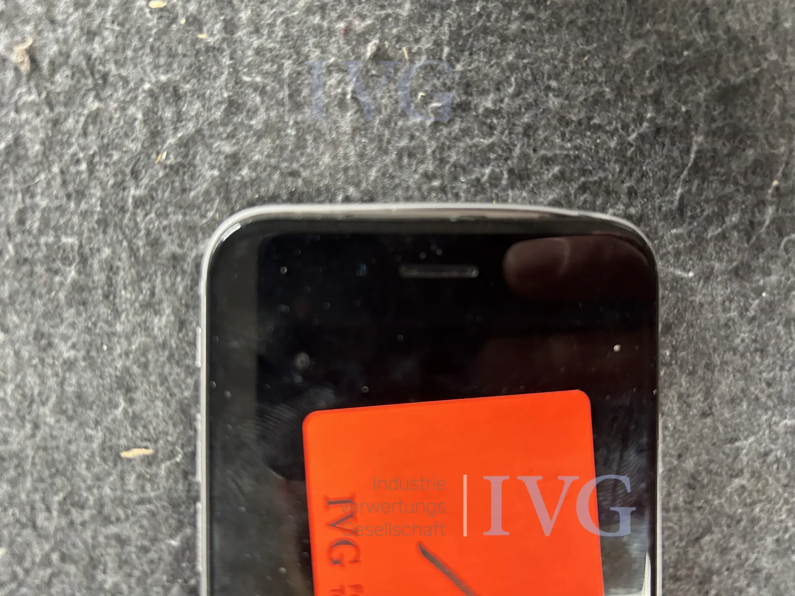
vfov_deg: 53.1
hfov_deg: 67.3
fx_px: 597
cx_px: 398
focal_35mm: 26
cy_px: 298
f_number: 1.5
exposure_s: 1/60
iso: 320
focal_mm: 5.7
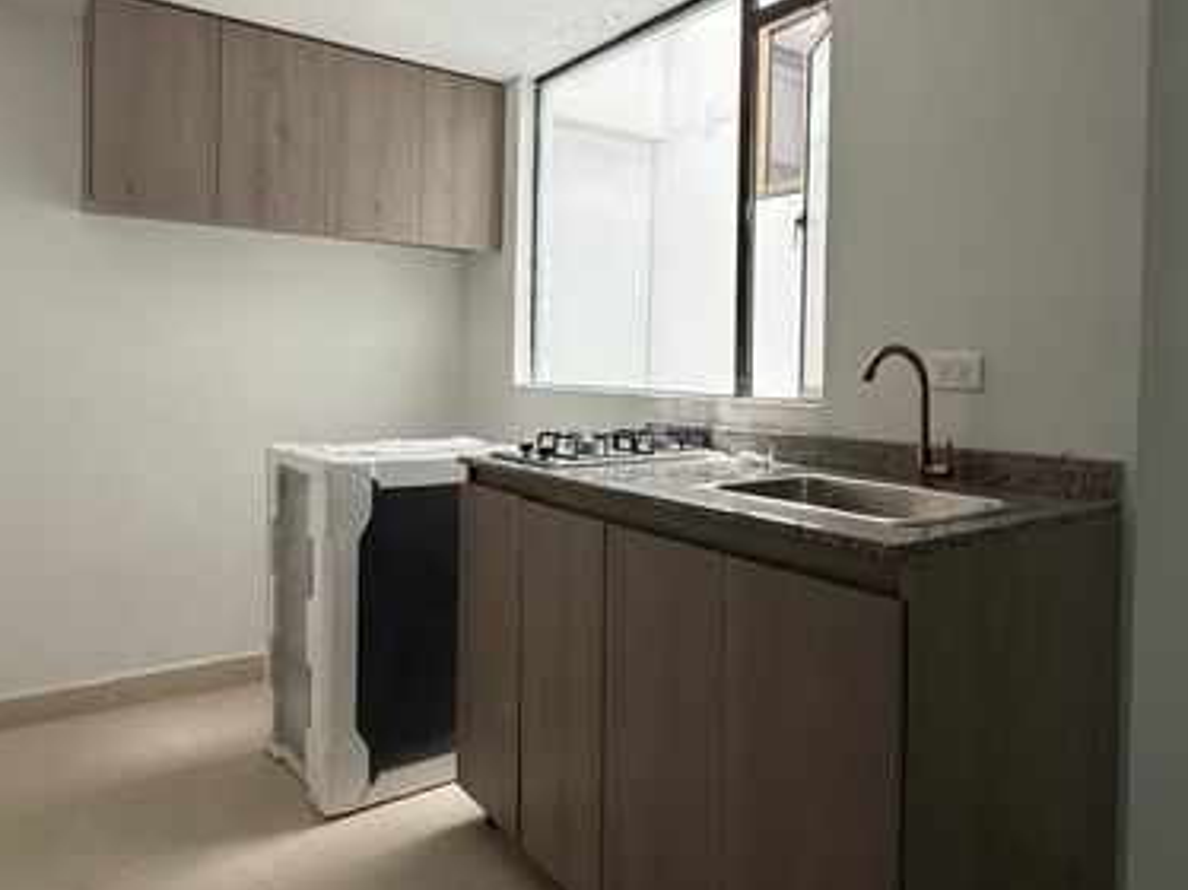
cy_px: 378
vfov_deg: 54.6
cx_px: 646
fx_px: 857
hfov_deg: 69.3
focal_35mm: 25
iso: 80
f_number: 2.2
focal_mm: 2.22
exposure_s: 1/99
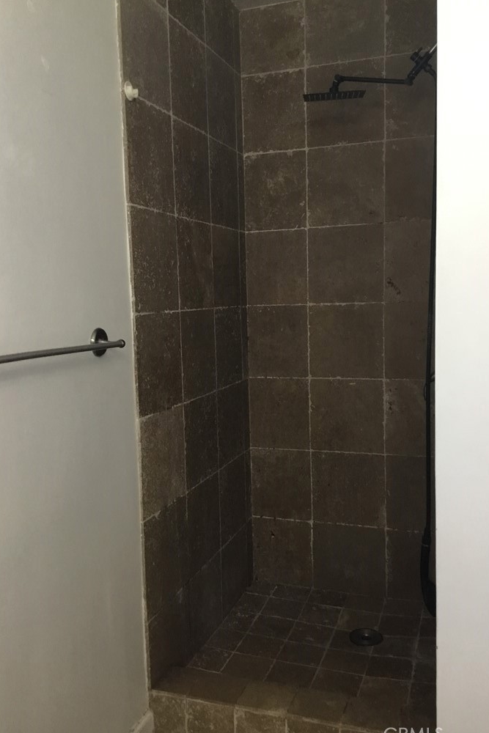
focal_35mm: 33
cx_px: 240
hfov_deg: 40.0
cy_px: 369
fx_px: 672
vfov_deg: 57.2
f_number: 2.4
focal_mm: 3.3
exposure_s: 1/30
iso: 100
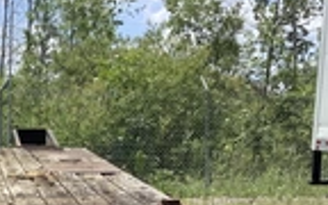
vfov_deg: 13.5
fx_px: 813
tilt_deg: -12.0
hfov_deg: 21.5
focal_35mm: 91
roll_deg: -3.6
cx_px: -43
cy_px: 312
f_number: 2.4
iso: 25
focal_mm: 3.3
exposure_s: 1/1181
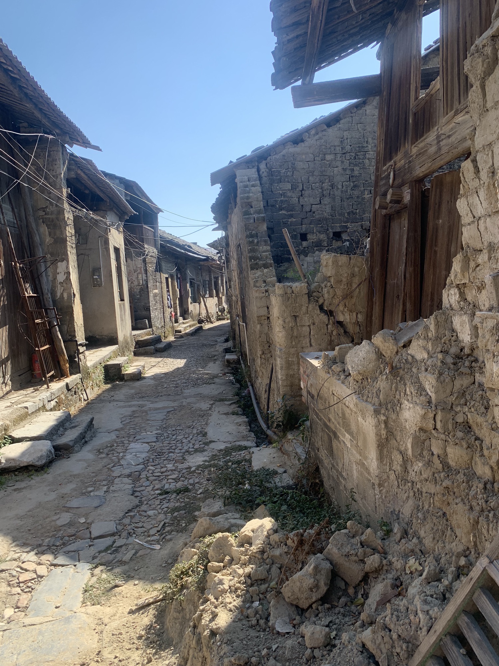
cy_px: 333
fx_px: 500
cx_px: 250
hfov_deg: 53.1
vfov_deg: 67.3
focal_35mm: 26
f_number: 1.8
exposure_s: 1/1054
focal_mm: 4.25
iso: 25
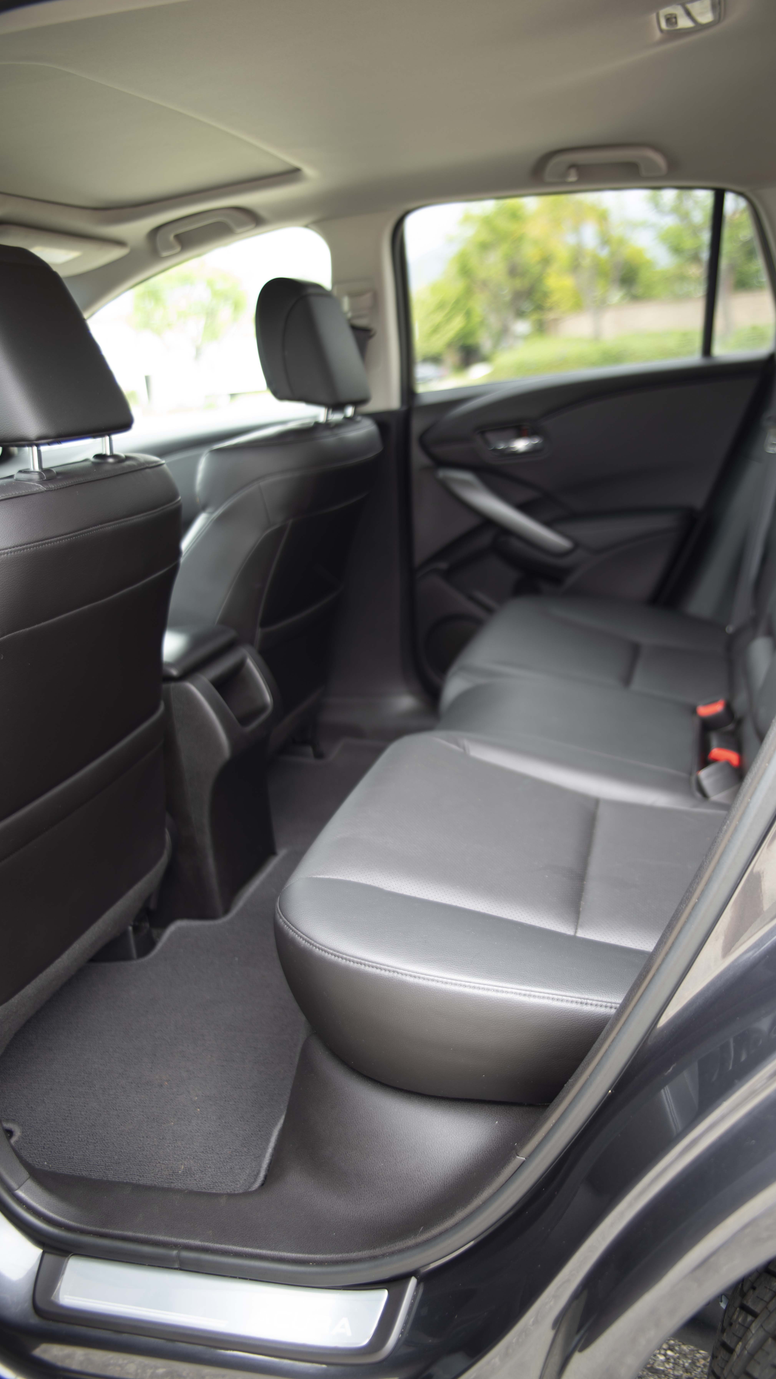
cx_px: 453
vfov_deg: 66.1
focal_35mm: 29
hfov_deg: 40.1
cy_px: 678
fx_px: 1061
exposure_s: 1/60
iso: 100
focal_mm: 27
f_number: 2.8
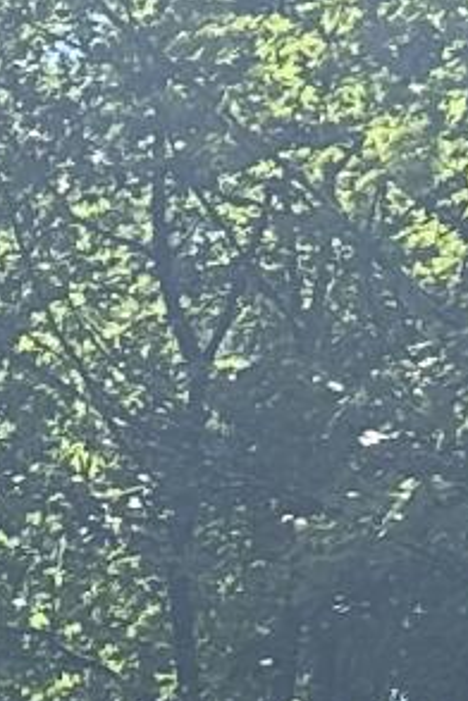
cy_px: 1929
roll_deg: -1.8
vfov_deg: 7.3
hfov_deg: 5.1
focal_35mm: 255
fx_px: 4972
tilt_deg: +7.2
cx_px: -1034
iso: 80
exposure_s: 1/1845
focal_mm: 6.86
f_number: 1.78
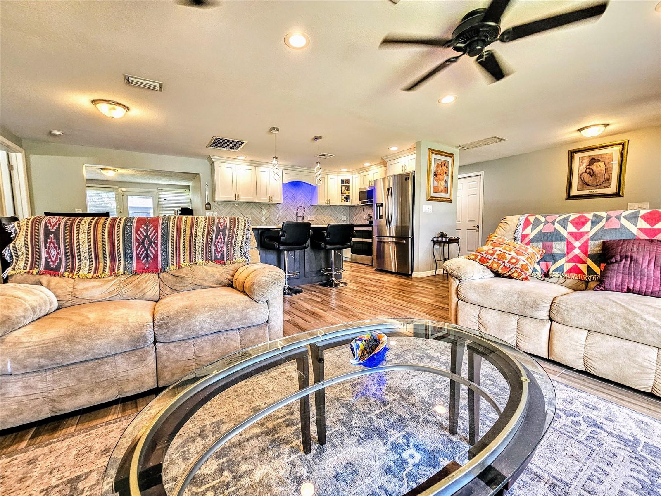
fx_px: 248
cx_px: 330
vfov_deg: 89.9
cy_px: 248
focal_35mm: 13
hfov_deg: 106.2
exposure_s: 1/60
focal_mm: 2.2
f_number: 2.2
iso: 200
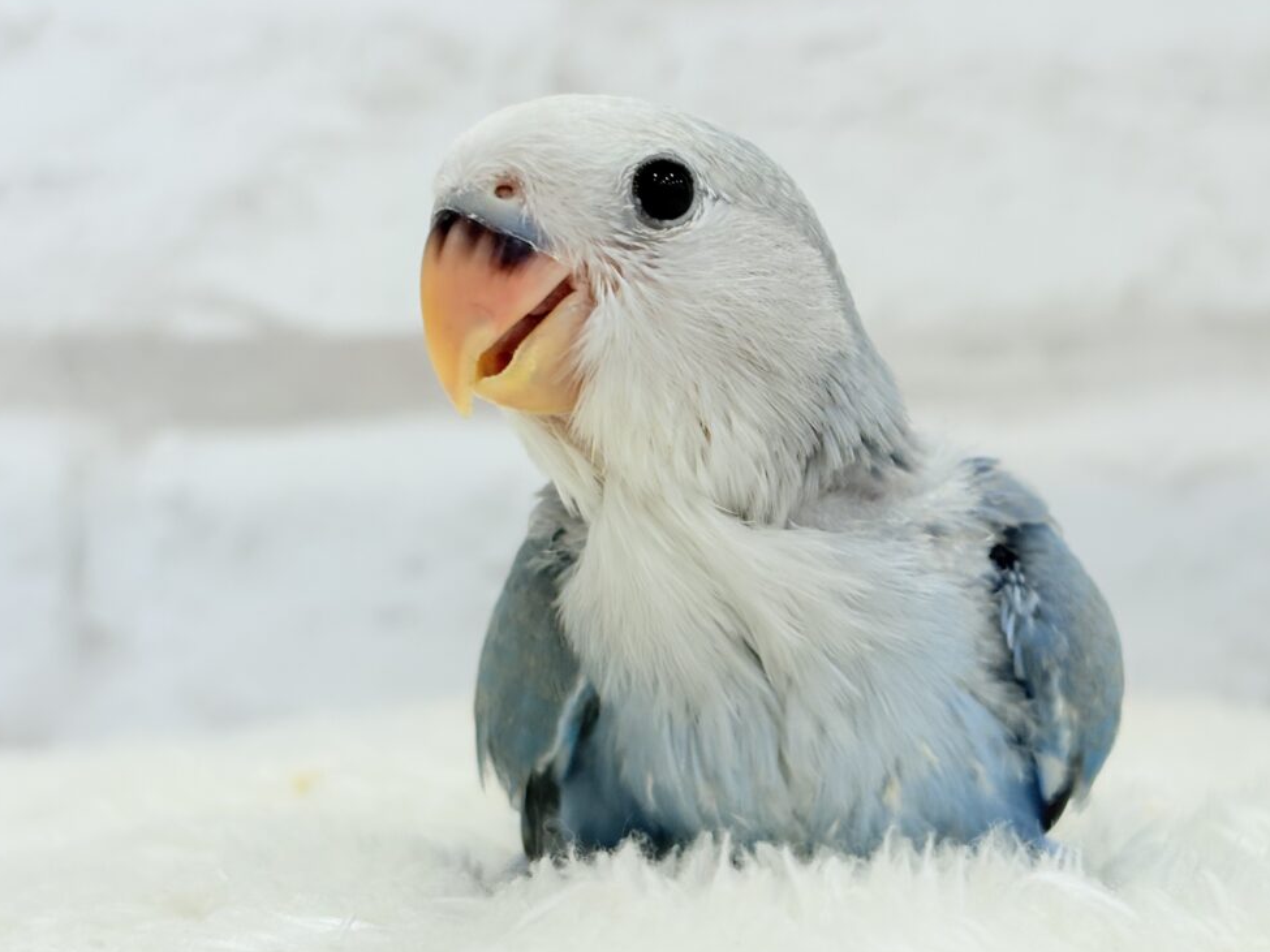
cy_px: 426
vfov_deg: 22.9
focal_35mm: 64
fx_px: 2348
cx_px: 746
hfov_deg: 30.2
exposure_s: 1/100
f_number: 1.6
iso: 64
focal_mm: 5.96
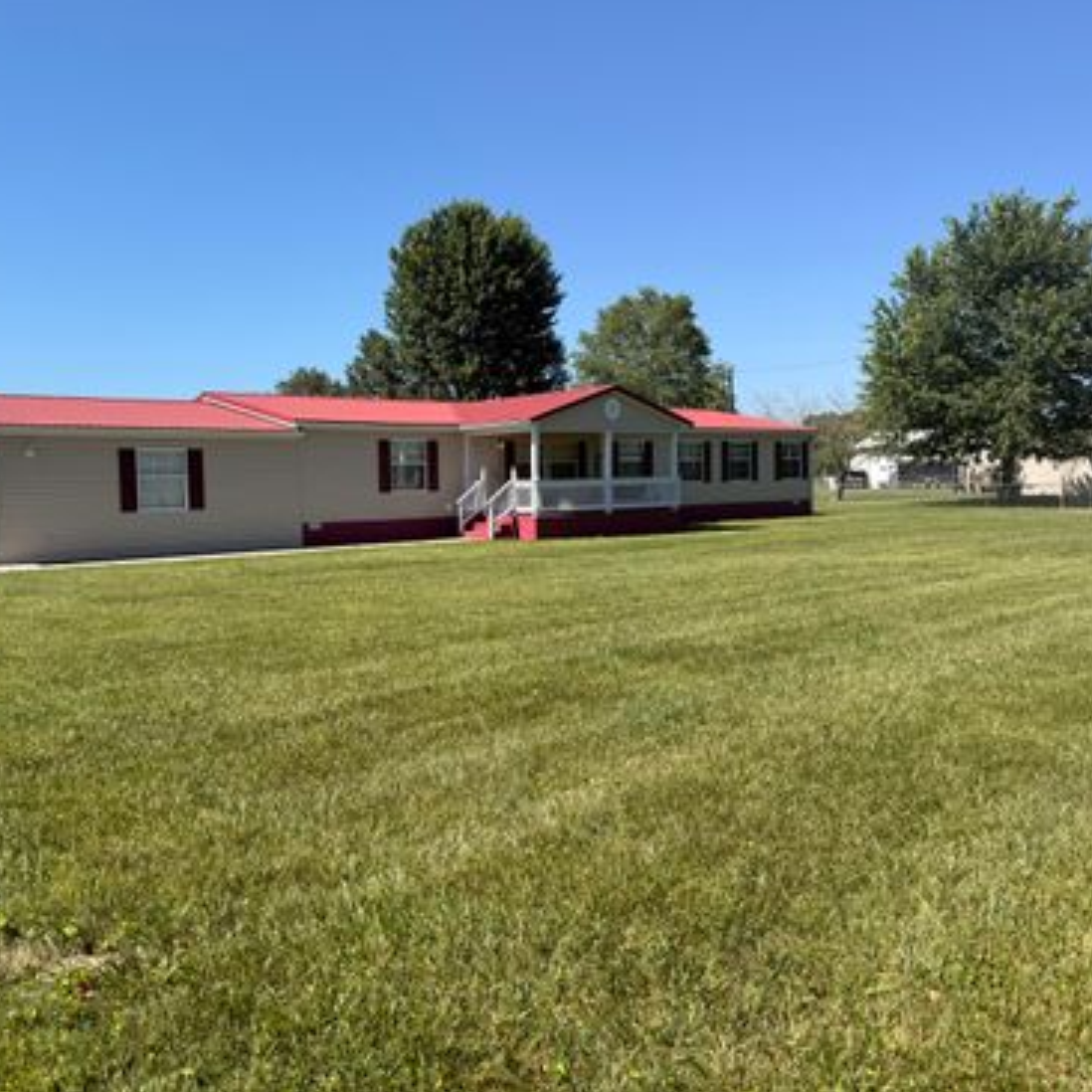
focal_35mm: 29
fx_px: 1035
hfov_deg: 55.1
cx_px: 418
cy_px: 539
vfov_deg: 55.6
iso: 80
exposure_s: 1/3953
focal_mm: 6.76
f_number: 1.78
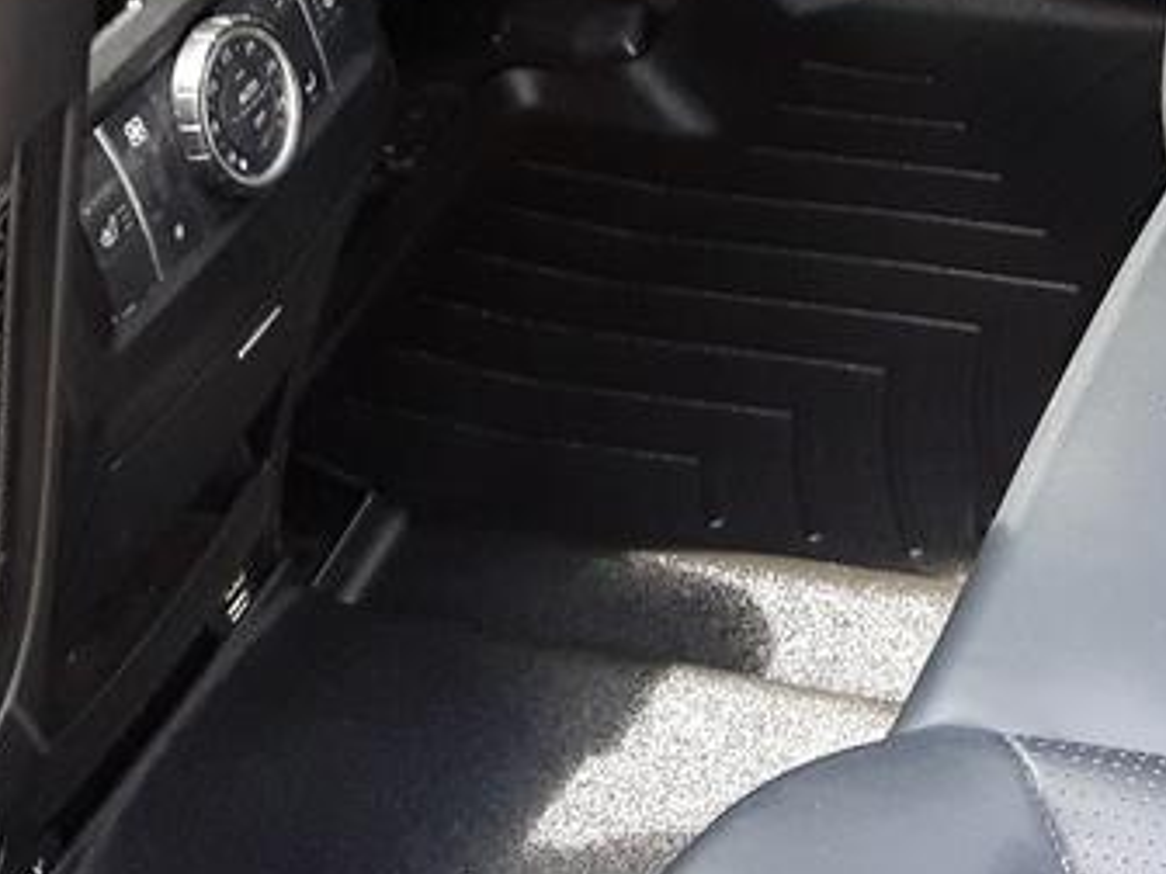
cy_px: -108
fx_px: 3975
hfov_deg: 16.2
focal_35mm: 118
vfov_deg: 12.3
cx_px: 1315
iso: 160
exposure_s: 1/33
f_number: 1.9
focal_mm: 3.7
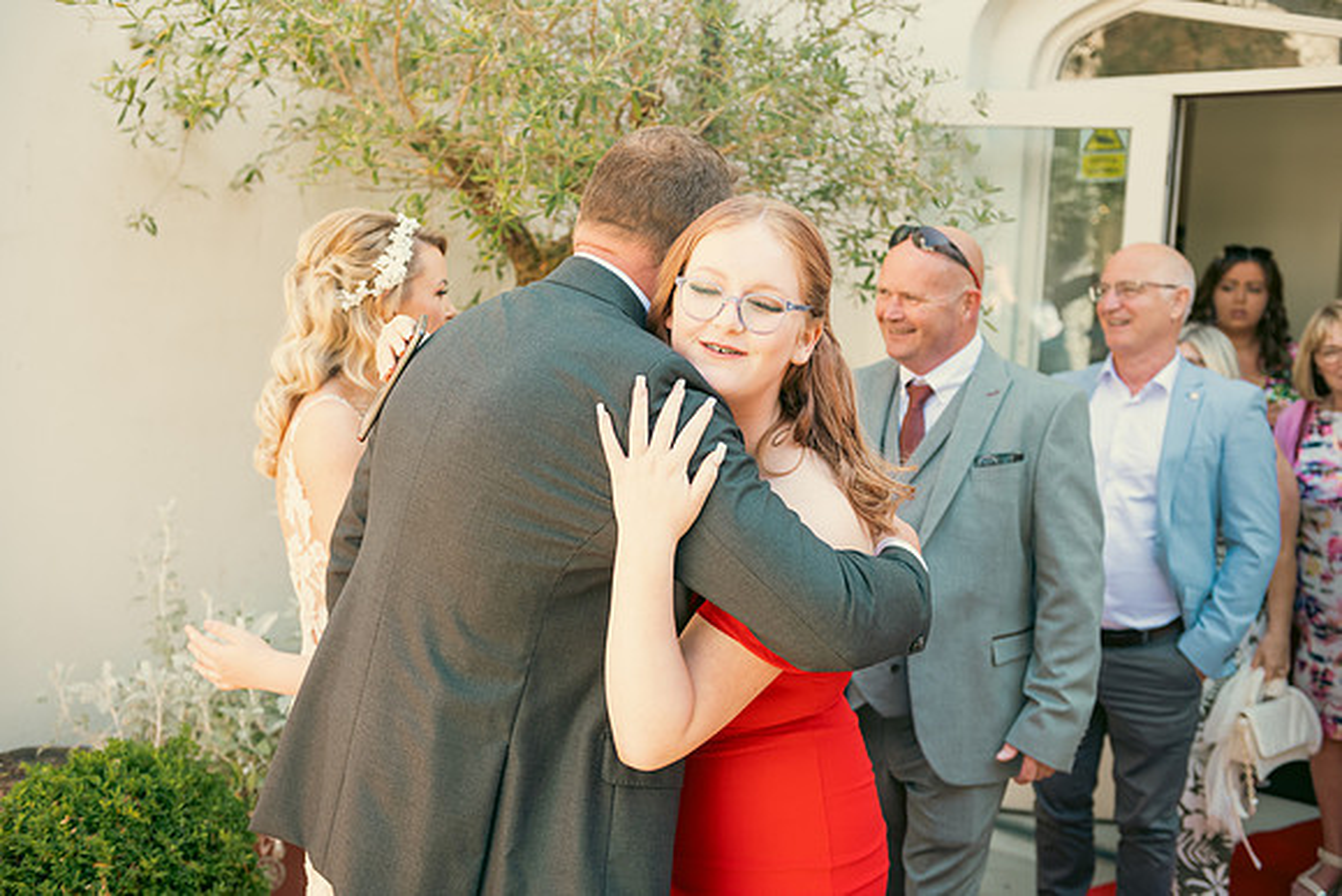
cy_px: 448
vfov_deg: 33.4
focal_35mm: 40
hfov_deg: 48.4
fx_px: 1491
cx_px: 671
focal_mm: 40
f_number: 3.5
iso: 160
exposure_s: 1/250
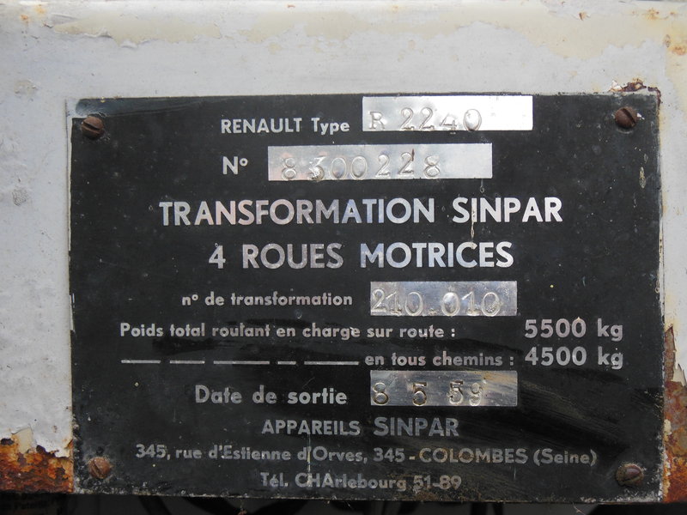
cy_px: 258
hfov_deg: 43.9
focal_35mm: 43
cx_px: 344
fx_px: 853
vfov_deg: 33.6
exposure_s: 1/30
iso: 250
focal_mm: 7.7
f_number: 3.8
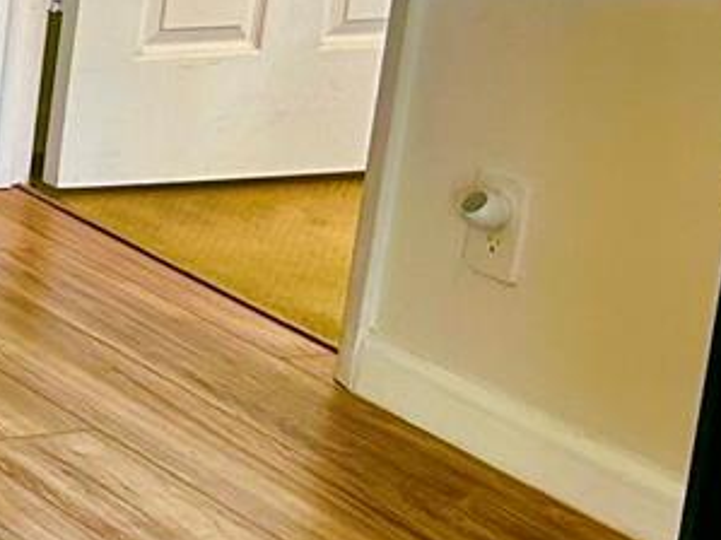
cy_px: -70
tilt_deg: -13.3
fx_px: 2894
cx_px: -1095
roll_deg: -1.3
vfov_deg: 10.5
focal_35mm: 139
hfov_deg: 11.4
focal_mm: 5.7
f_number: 1.5
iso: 100
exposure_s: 1/120
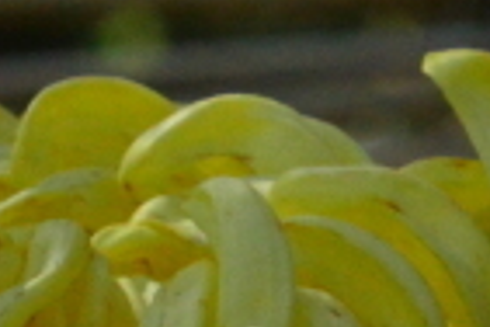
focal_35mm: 707
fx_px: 9617
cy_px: 965
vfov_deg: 1.9
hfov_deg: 2.9
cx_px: -149
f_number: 13
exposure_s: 1/250
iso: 2000
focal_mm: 65
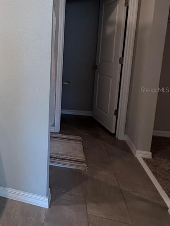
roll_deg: +1.9
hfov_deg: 37.7
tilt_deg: -10.5
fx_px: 203
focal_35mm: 31
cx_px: -18
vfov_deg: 57.9
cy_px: 90
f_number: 2.2
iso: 160
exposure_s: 1/120
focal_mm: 2.22
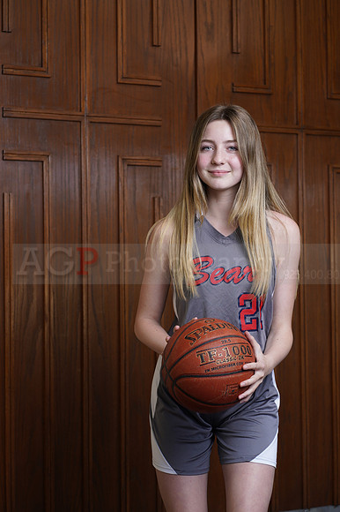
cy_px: 256
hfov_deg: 16.1
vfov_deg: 23.9
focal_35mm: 85
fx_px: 1206
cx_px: 170
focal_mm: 85
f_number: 5.6
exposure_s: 1/250
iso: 200
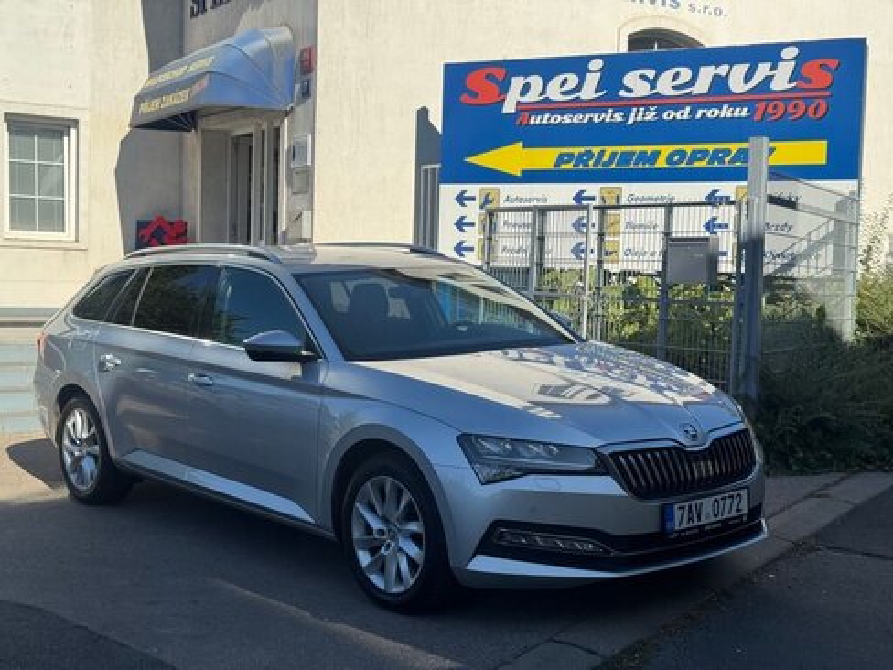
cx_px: 446
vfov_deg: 30.3
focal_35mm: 48
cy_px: 335
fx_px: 1238
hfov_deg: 39.7
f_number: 1.78
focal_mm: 6.76
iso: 64
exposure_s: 1/4975
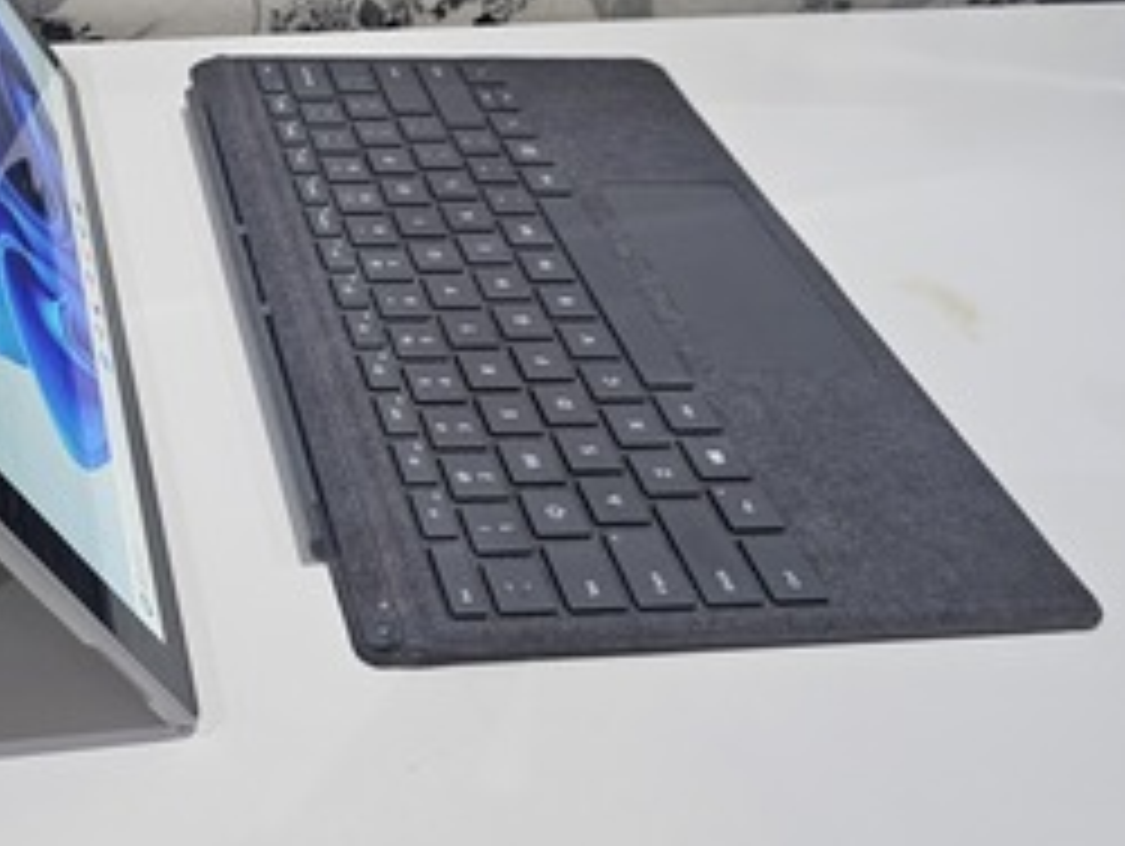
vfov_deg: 33.8
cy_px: 218
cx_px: 133
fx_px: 1366
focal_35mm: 42
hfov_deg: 41.5
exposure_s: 1/100
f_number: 1.7
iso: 400
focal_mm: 6.3
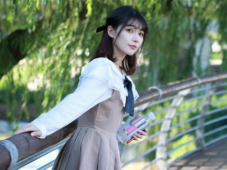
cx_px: 141
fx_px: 826
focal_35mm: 126
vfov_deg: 11.8
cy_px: 101
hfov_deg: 15.6
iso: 100
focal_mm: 70
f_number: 2.8
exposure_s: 1/200
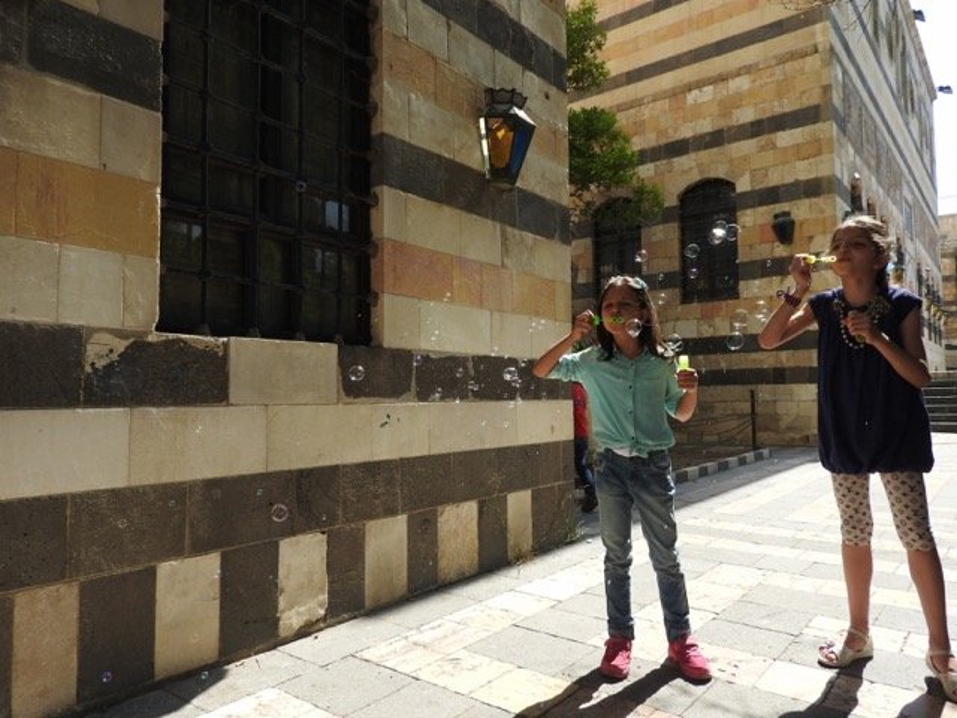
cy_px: 359
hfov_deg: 71.6
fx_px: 664
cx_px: 478
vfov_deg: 56.8
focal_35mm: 24
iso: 100
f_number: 3.3
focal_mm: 4.3
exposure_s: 1/640
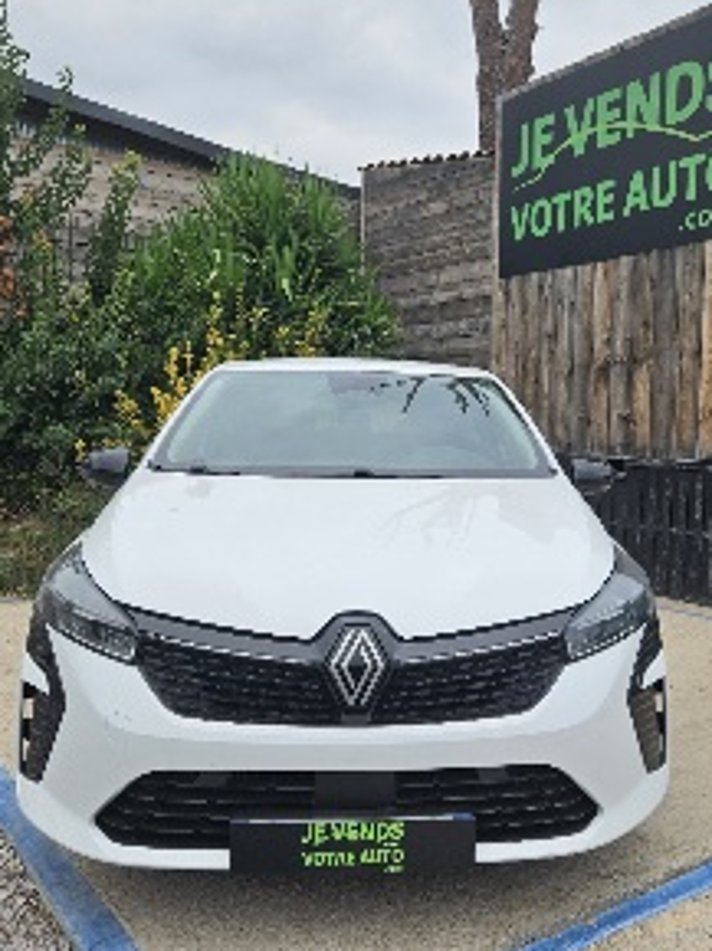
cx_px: 420
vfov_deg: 55.4
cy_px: 466
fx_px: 906
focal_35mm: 33
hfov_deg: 42.7
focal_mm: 5.4
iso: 25
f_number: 1.8
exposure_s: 1/1000
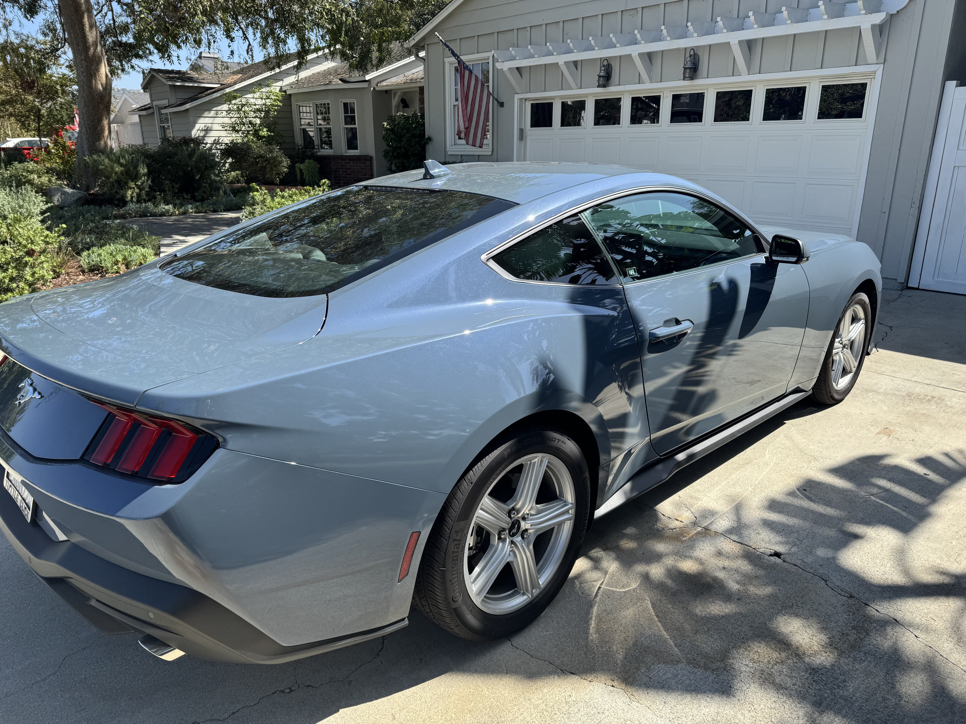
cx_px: 483
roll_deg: +1.2
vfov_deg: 56.8
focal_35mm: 24
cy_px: 362
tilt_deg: -17.0
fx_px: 670
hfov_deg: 71.6
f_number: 1.78
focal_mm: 6.76
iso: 80
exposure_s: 1/2174
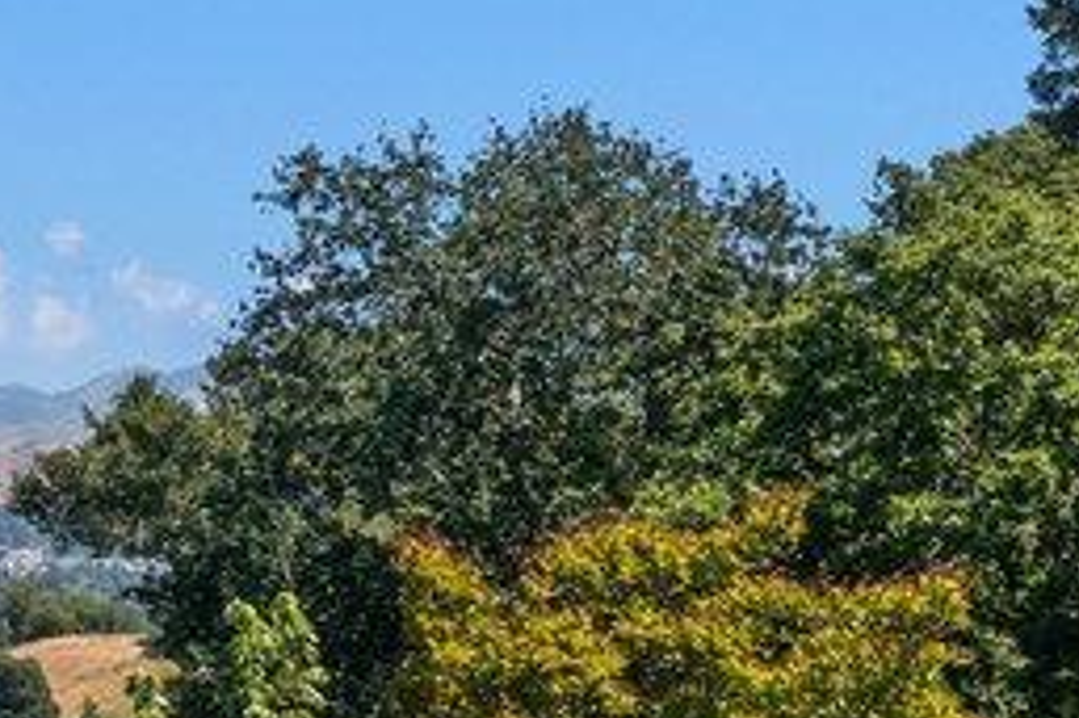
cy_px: 506
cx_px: -773
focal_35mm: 109
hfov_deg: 16.2
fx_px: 3265
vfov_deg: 12.5
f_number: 5.6
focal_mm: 10.26
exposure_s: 1/400
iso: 100
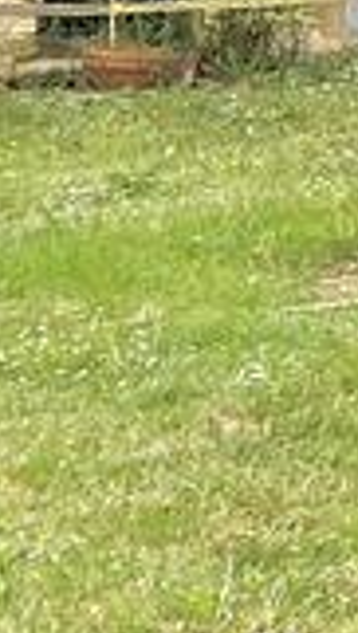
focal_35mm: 180
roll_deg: +0.5
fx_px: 3027
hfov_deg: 5.3
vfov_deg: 11.4
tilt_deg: +1.8
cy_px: -366
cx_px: 1810
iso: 50
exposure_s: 1/1511
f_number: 1.5
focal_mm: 5.7
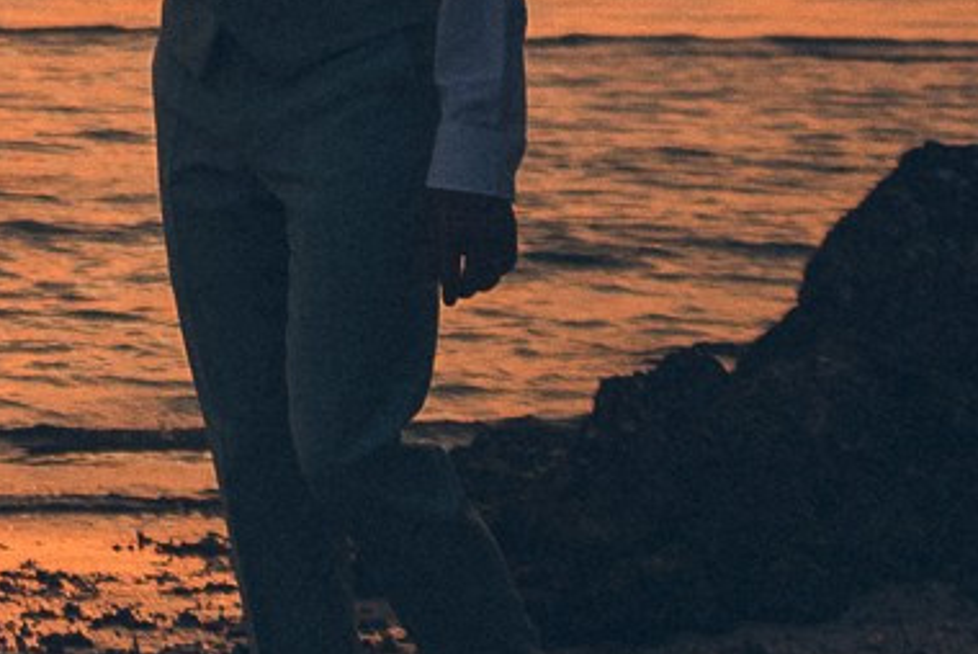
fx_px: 5057
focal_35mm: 186
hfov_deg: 10.1
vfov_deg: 6.6
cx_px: -1037
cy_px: -1403
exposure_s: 1/3200
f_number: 1.8
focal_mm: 24
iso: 160
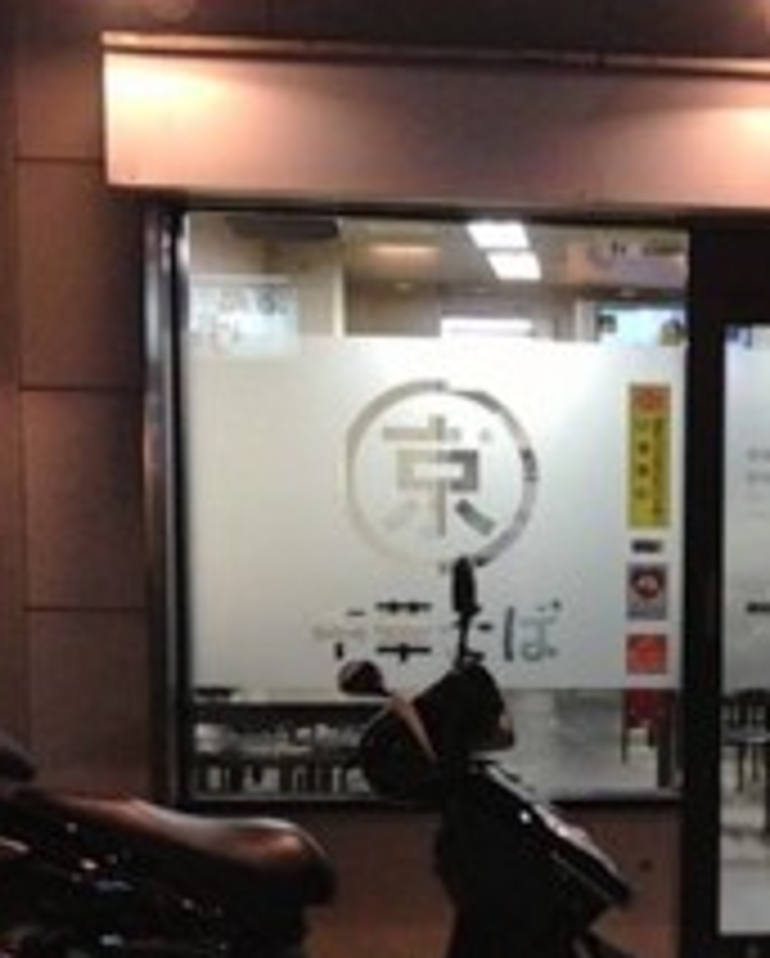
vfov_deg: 27.7
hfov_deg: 21.9
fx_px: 1933
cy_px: 612
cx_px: 734
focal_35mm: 68
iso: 400
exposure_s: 1/120
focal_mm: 4.13
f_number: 2.4
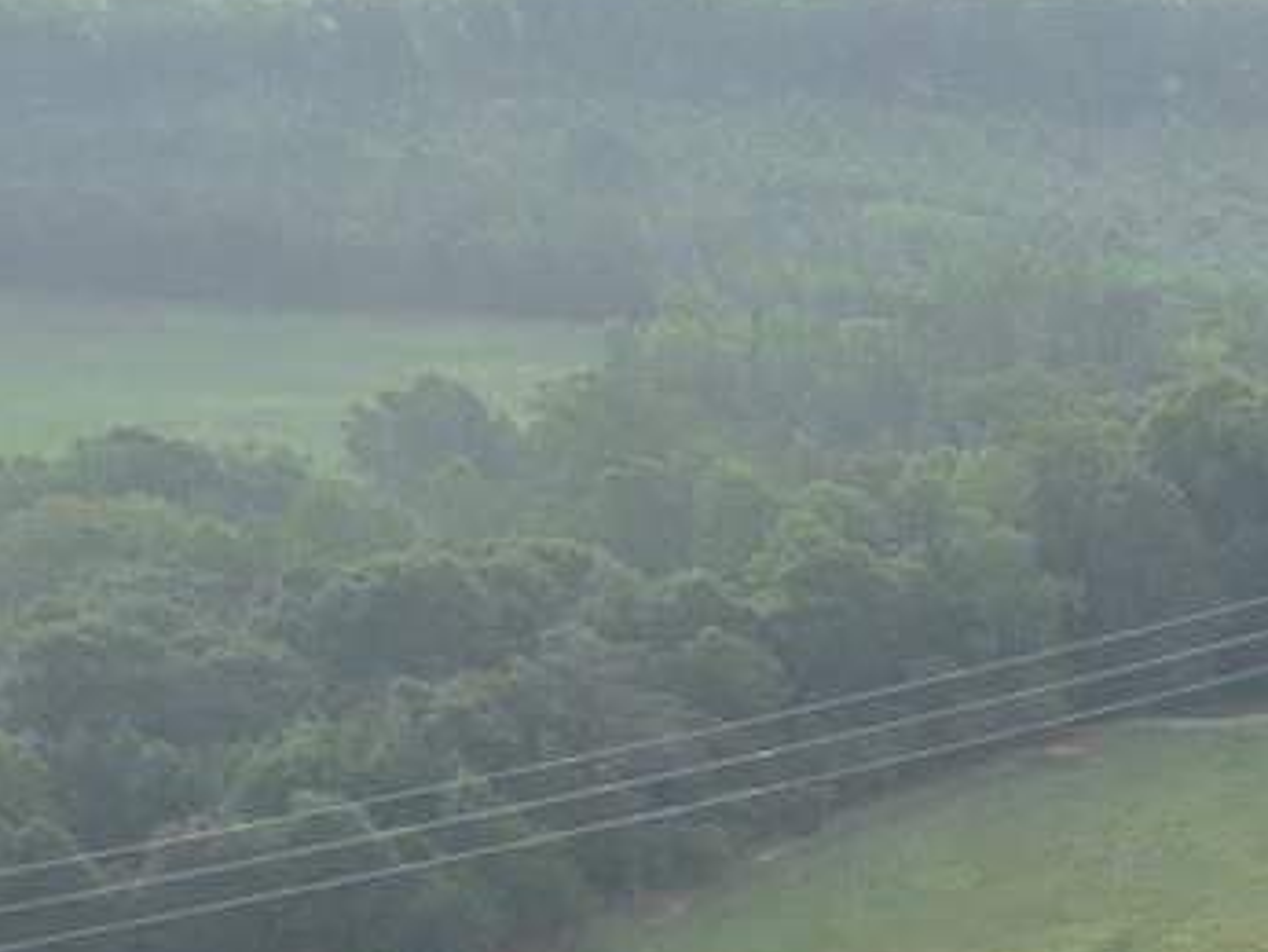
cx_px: 3331
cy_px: 1769
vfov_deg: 9.9
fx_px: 5205
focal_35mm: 142
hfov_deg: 11.0
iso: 100
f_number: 1.8
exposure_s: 1/640
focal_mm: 8.67
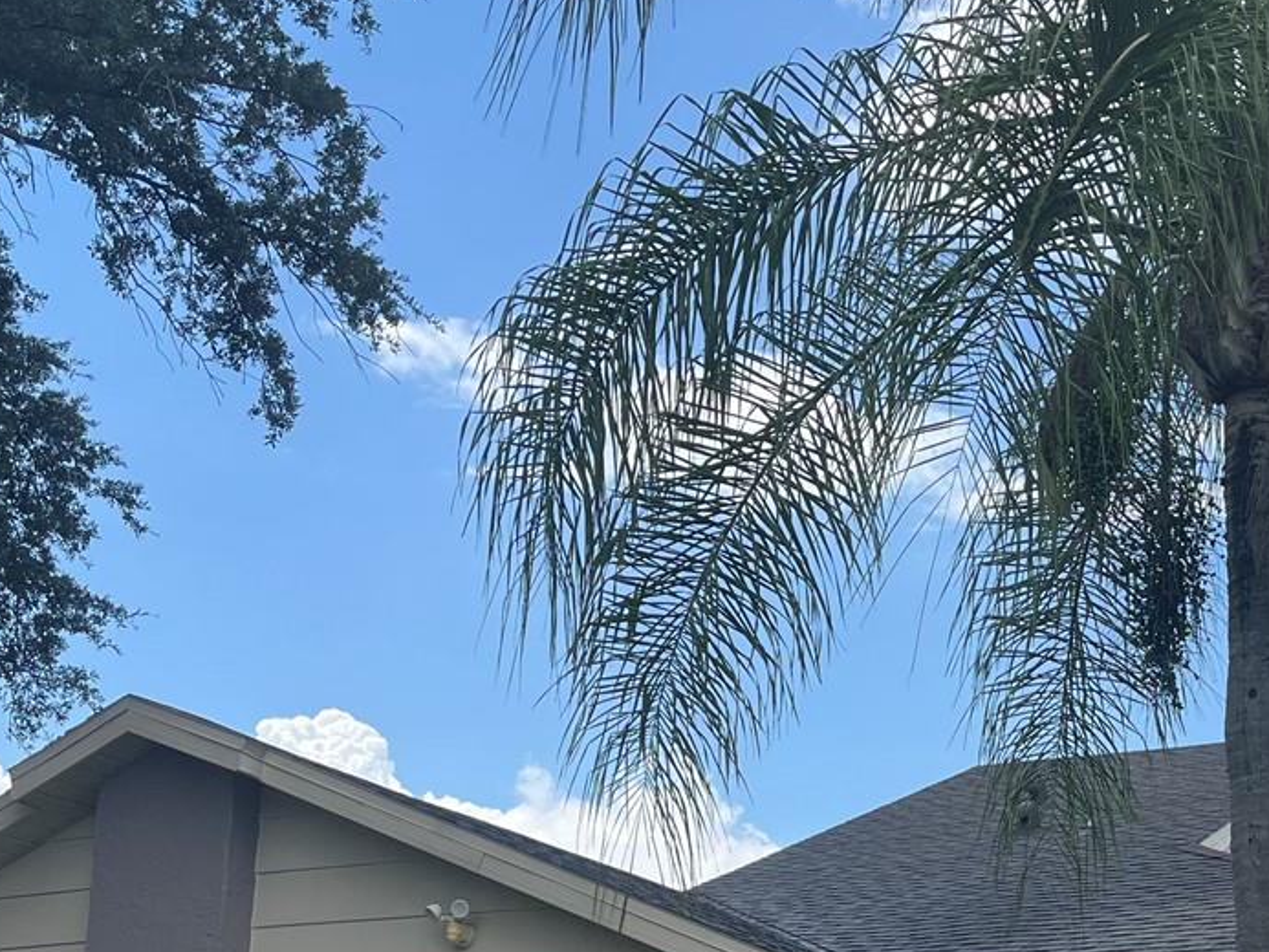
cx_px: 1057
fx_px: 2200
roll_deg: +0.1
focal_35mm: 60
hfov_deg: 31.2
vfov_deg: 23.6
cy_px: 897
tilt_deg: +10.0
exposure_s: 1/3135
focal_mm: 5.1
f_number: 1.6
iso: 50
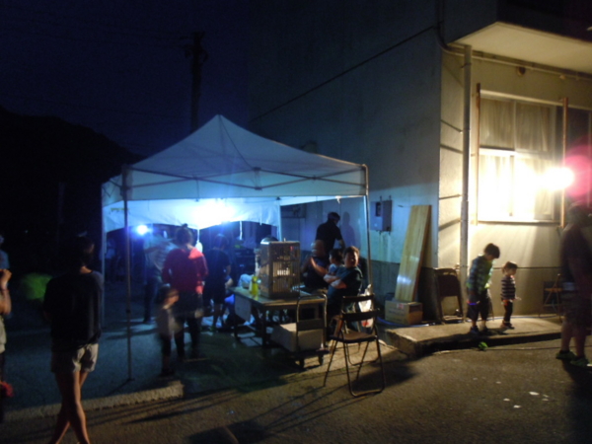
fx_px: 513
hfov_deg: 60.0
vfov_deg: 46.8
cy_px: 222
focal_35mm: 30
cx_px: 296
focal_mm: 5.4
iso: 400
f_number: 3.5
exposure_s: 1/2.5
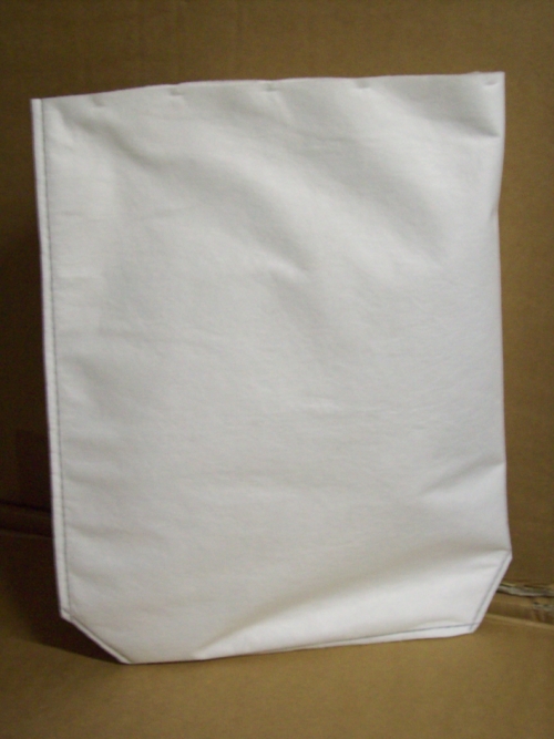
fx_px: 961
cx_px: 277
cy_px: 370
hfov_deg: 32.2
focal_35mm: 45
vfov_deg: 42.1
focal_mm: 7.6
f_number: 3
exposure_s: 1/8
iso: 200
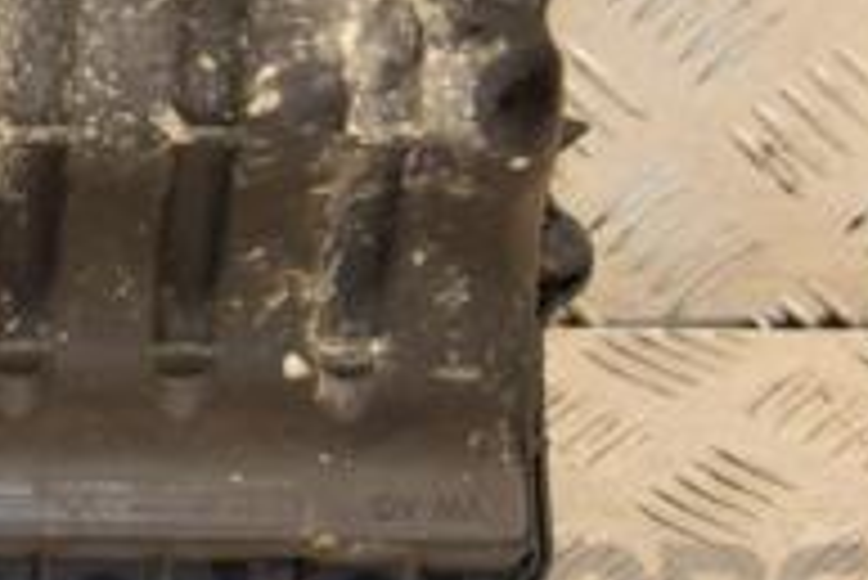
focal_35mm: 210
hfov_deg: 9.6
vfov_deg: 6.5
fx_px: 5056
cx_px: -382
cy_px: 13
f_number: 4.8
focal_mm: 45
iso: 800
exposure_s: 1/125
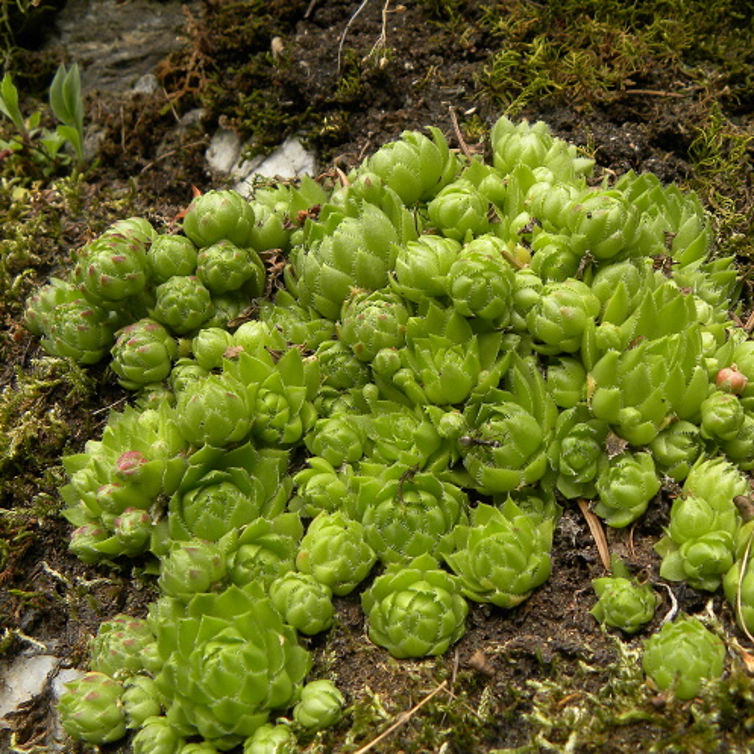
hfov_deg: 44.8
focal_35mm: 37
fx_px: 912
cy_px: 423
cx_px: 420
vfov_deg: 44.8
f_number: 3.5
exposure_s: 1/200
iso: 100
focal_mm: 4.6
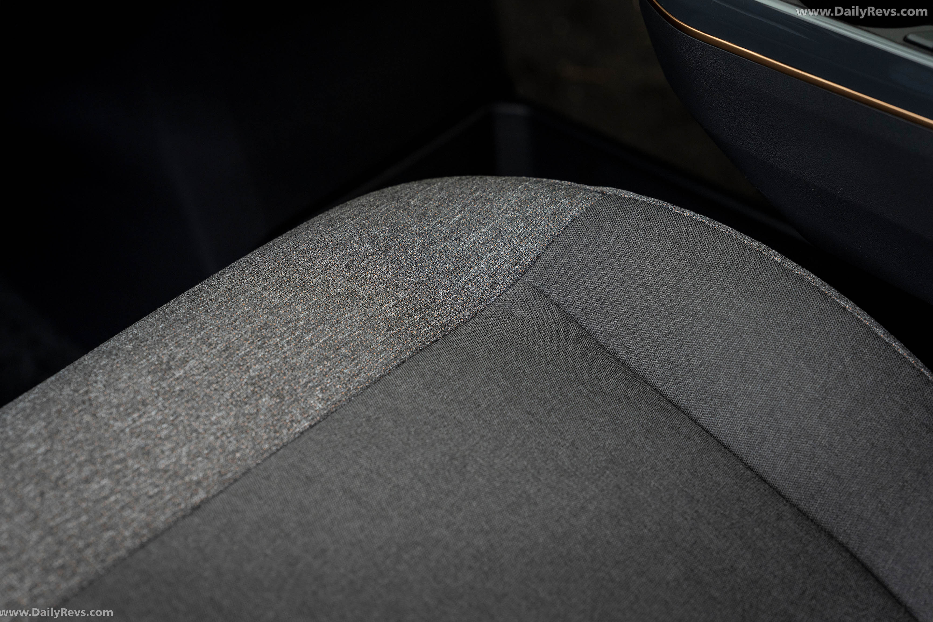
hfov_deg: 20.2
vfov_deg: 13.6
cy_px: 309
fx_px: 2617
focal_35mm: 101
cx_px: 465
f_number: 4.5
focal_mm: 100
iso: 1000
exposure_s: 1/160
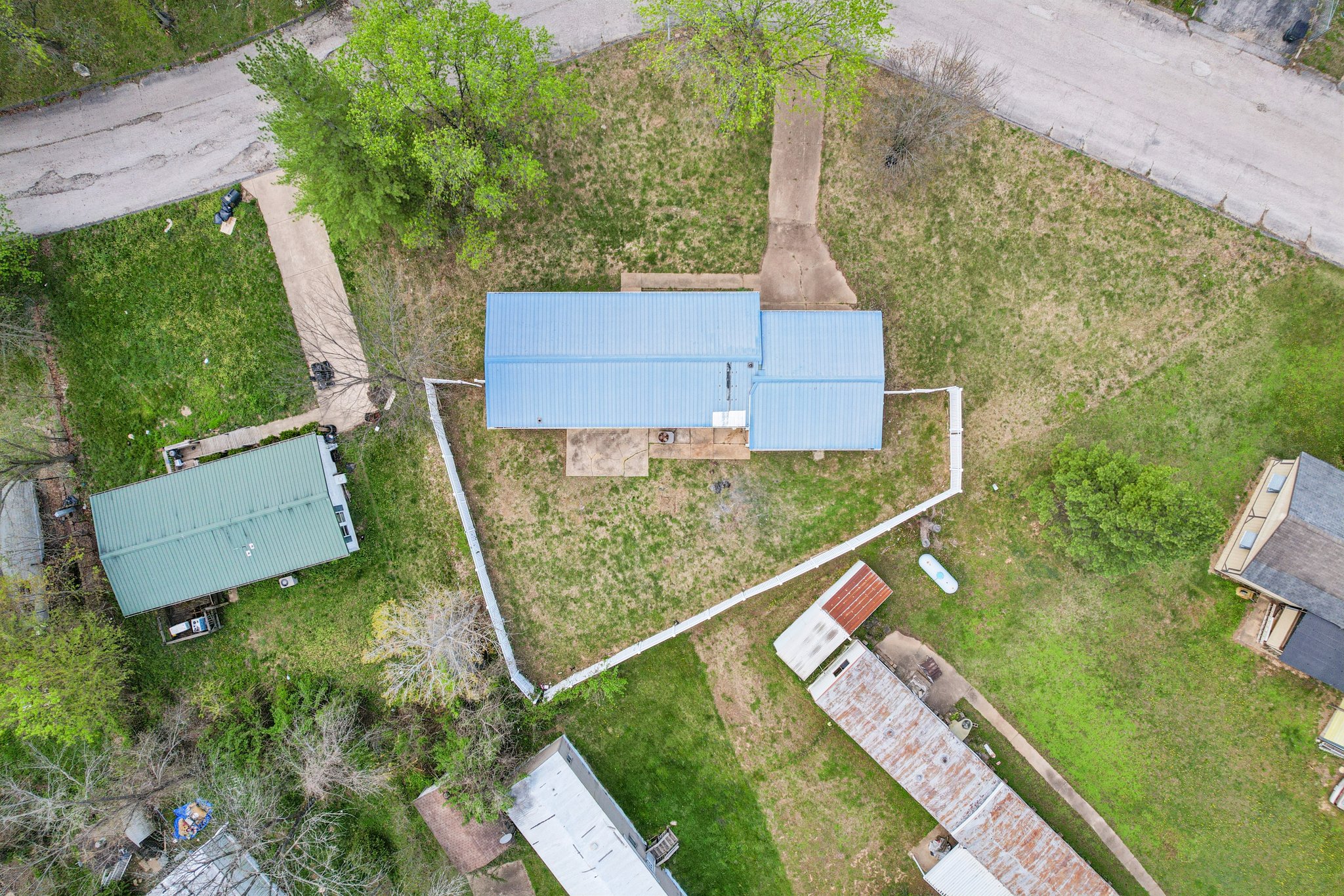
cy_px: 448
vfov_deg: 57.2
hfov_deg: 78.6
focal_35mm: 22
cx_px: 672
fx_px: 821
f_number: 2.8
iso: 100
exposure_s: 1/800
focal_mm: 8.4
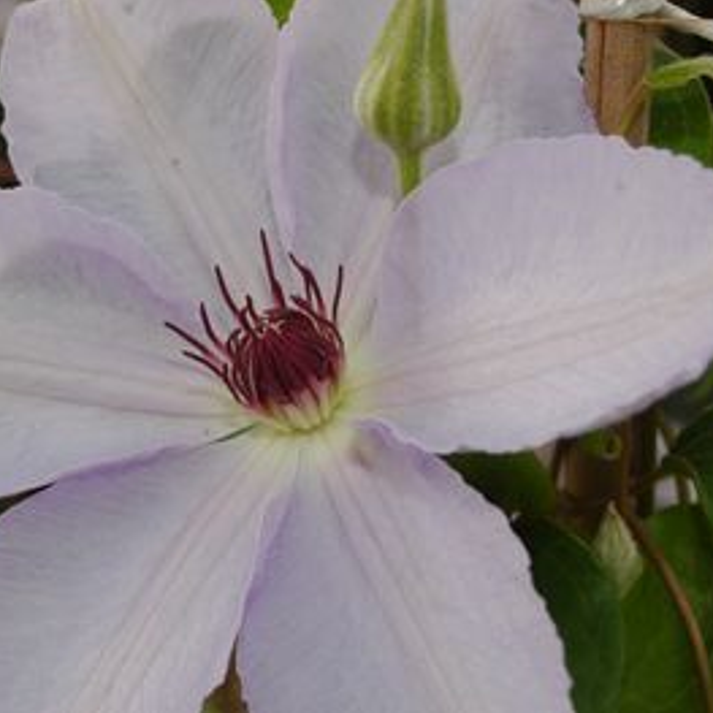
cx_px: 252
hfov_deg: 17.9
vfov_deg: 17.9
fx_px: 2260
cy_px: 355
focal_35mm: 97
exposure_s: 1/160
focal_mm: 50
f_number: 8
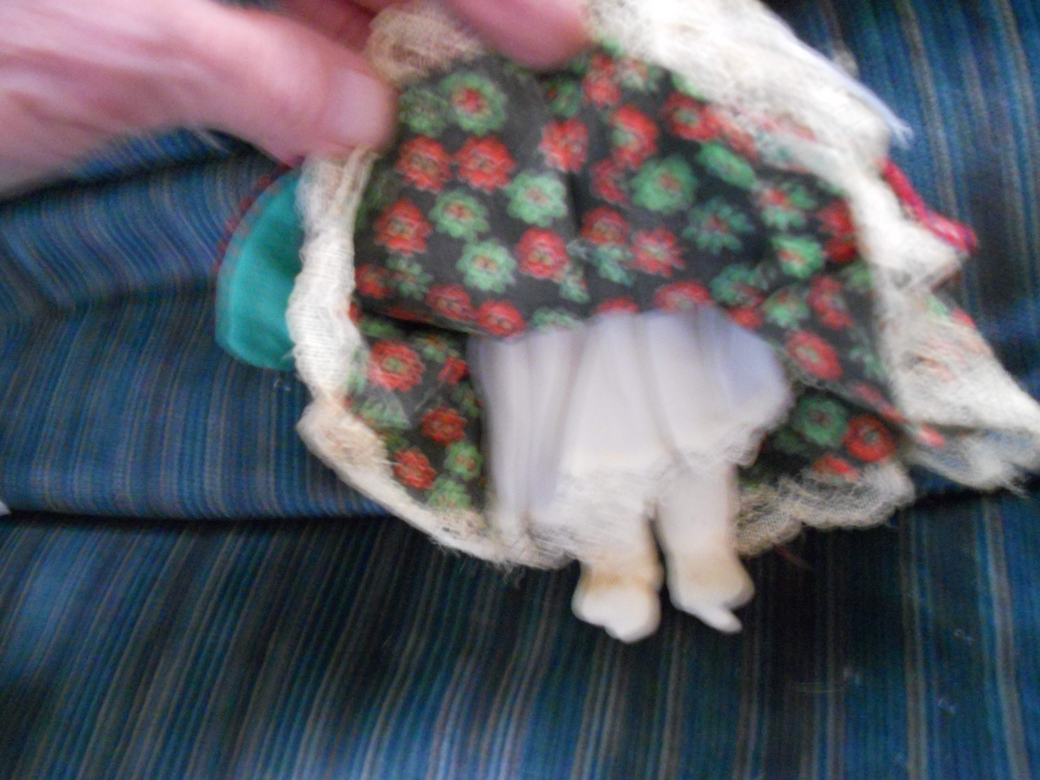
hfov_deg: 56.8
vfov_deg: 44.2
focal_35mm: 32
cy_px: 390
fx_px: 961
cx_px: 520
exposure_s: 1/3
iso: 800
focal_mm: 5.8
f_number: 3.5
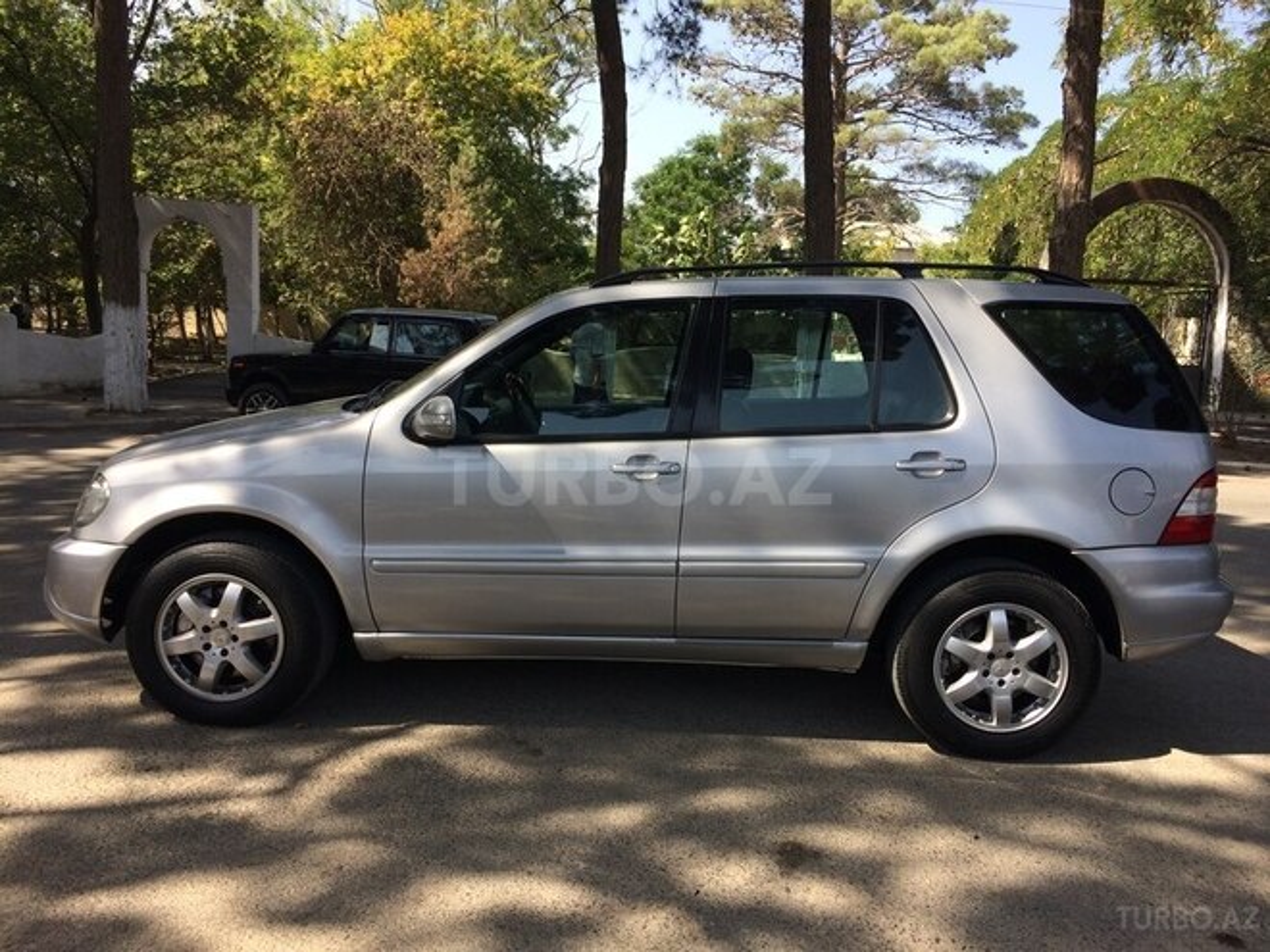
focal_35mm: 29
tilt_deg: -9.6
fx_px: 1064
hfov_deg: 61.7
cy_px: 476
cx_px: 635
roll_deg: -2.1
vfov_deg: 48.2
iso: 32
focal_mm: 4.15
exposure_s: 1/820
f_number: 2.2
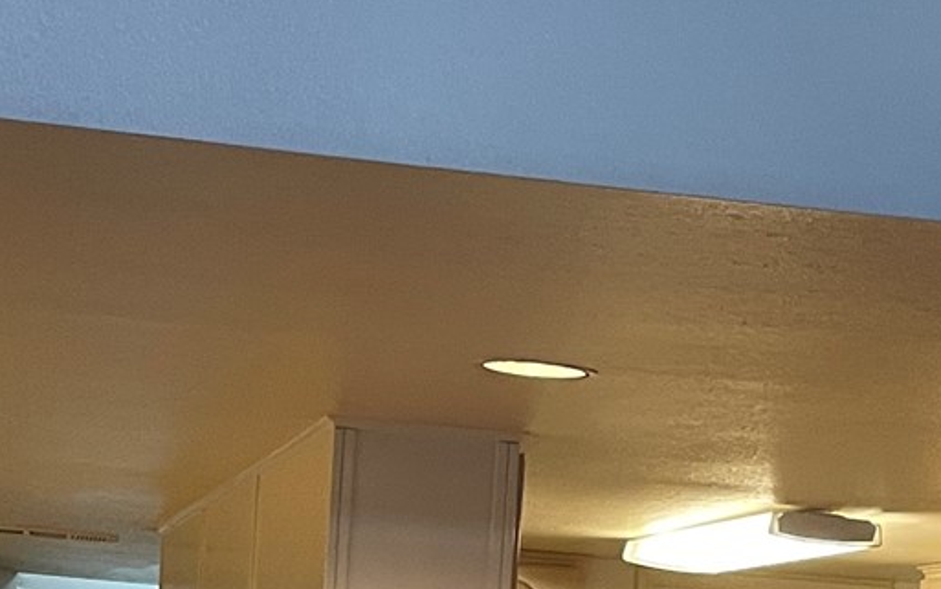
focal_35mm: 110
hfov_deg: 18.9
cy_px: 956
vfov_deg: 11.3
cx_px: 438
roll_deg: -3.2
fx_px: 2822
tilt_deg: -4.0
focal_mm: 4.2
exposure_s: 1/60
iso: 200
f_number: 1.6
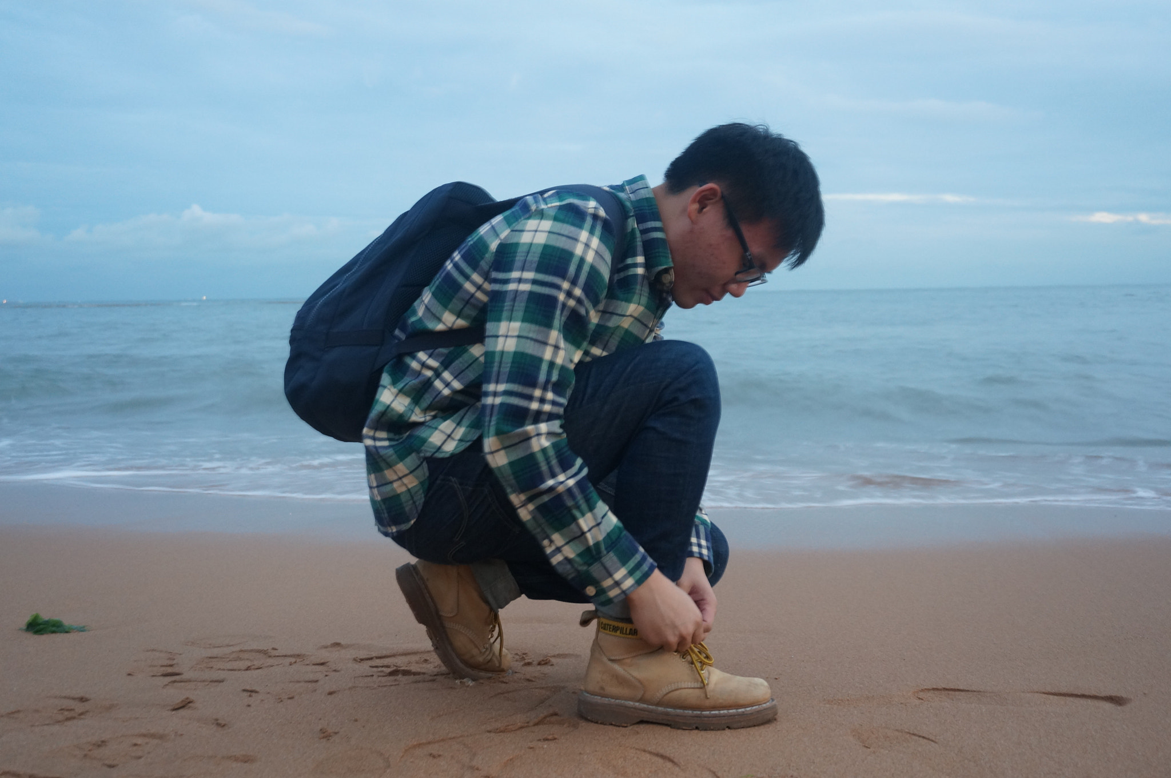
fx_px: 1170
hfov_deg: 53.2
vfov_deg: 36.8
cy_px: 389
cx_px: 586
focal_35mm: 36
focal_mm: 24
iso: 640
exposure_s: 1/3
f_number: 4.5
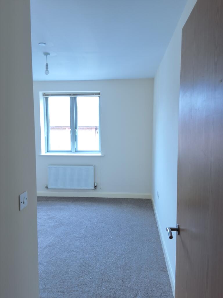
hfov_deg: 49.7
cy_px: 149
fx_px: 241
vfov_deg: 63.4
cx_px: 112
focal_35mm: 28
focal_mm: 2.91
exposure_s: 1/60
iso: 40
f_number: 1.9
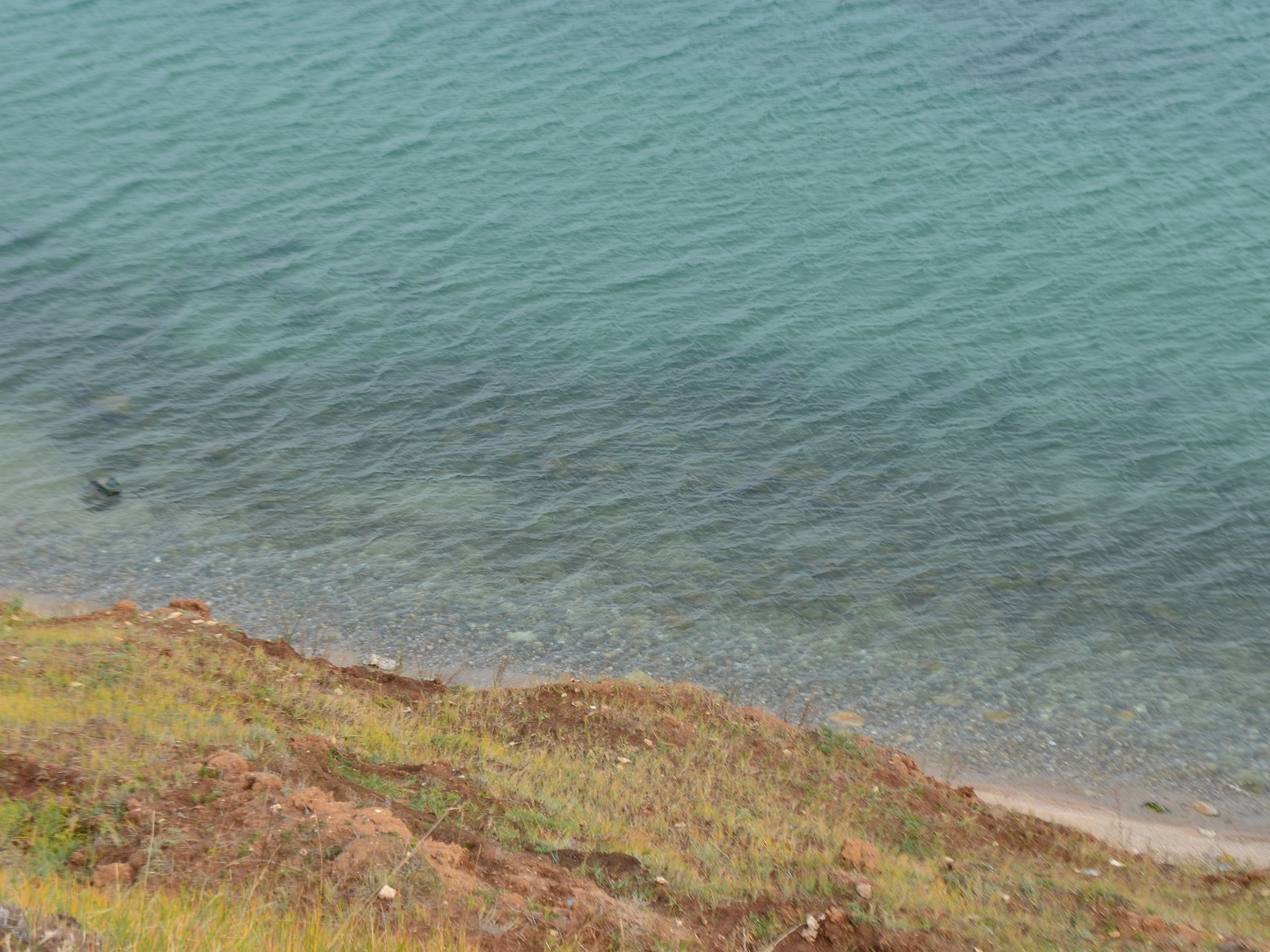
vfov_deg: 16.0
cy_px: 488
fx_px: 3396
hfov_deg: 21.2
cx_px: 572
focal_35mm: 93
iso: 200
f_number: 11
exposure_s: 1/125
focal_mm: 55
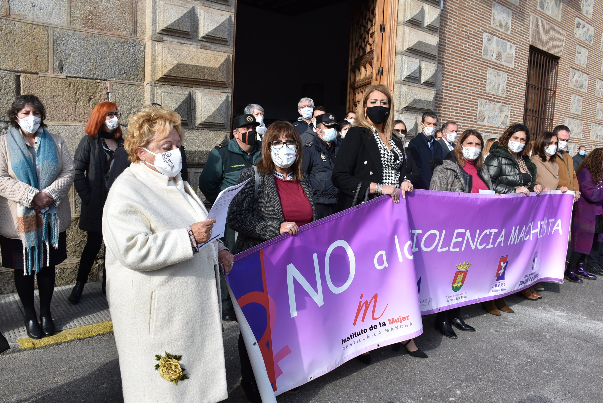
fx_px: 453
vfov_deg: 48.0
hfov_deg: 67.3
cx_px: 302
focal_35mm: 27
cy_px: 202
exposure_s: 1/320
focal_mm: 18
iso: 200
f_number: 9
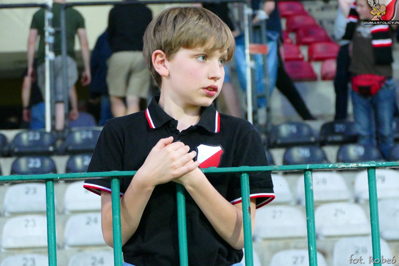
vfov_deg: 8.7
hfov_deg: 13.0
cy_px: 130
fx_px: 1751
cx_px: 200
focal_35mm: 158
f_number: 3.9
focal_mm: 54.2
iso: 3200
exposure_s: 1/125
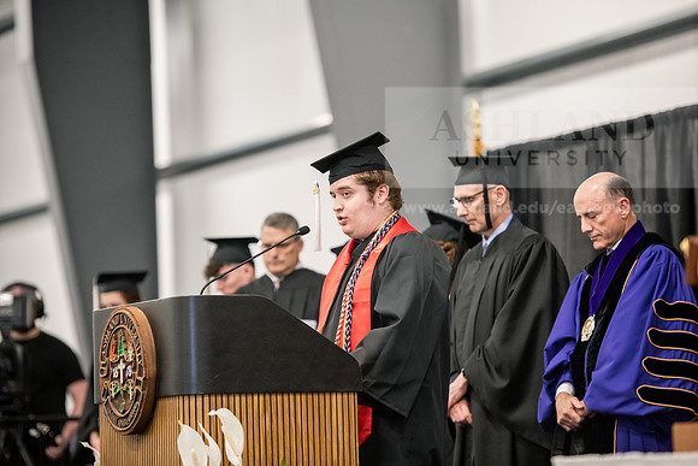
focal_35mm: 160
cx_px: 349
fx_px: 3103
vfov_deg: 8.6
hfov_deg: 12.8
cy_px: 233
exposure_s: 1/200
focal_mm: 160
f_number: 3.2
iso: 4000
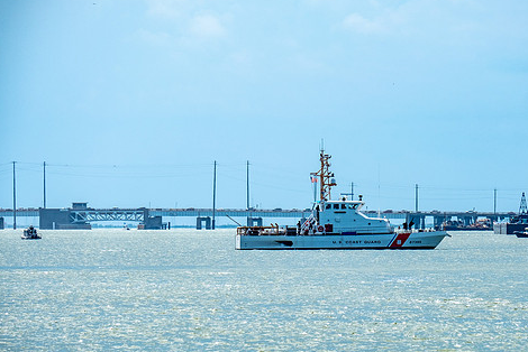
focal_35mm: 370
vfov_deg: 3.7
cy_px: 209
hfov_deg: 5.6
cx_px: 320
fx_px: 5430
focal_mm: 200
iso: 200
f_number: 7.1
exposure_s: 1/850
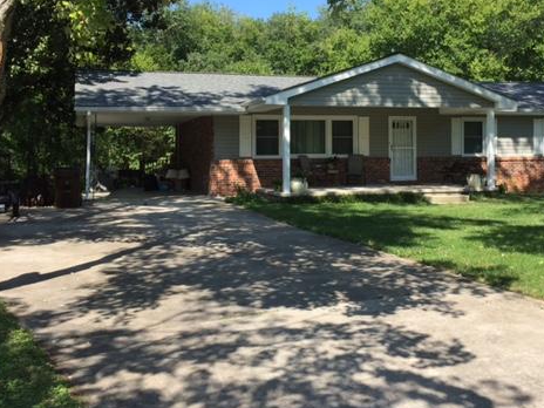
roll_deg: +0.6
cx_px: 295
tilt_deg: -1.4
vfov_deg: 35.7
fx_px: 629
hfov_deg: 46.7
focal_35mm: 40
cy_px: 142
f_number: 2.2
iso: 32
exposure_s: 1/989
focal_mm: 4.15
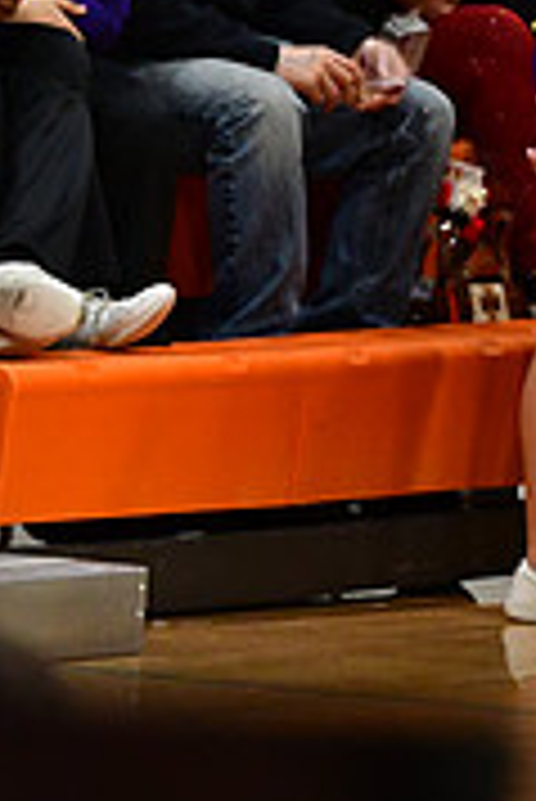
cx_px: 1266
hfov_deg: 1.8
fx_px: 17452
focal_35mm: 783
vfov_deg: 2.6
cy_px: 83
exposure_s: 1/500
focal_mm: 160
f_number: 3.5
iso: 4000
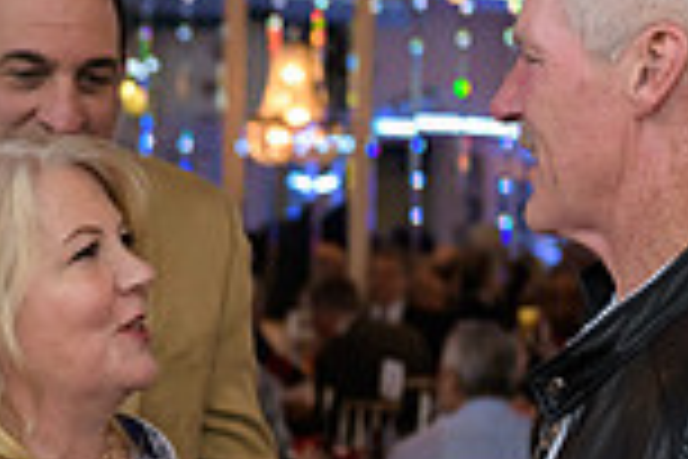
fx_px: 2752
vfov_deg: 9.5
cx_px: 36
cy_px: 344
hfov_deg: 14.1
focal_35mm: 144
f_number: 3.2
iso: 1000
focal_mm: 38
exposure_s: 1/125
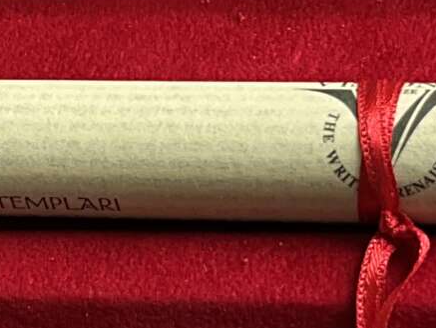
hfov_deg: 11.6
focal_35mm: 170
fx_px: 2142
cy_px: 55
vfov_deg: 8.7
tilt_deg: -48.2
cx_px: 105
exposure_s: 1/122
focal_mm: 3
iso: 25
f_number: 1.8
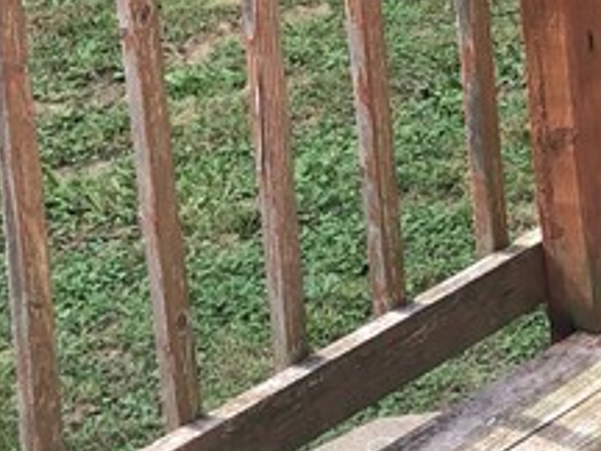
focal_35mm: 133
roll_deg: +2.6
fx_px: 2309
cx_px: 1035
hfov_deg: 13.5
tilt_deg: -9.9
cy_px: -320
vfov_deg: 10.6
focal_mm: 3.99
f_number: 1.8
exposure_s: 1/200
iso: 20
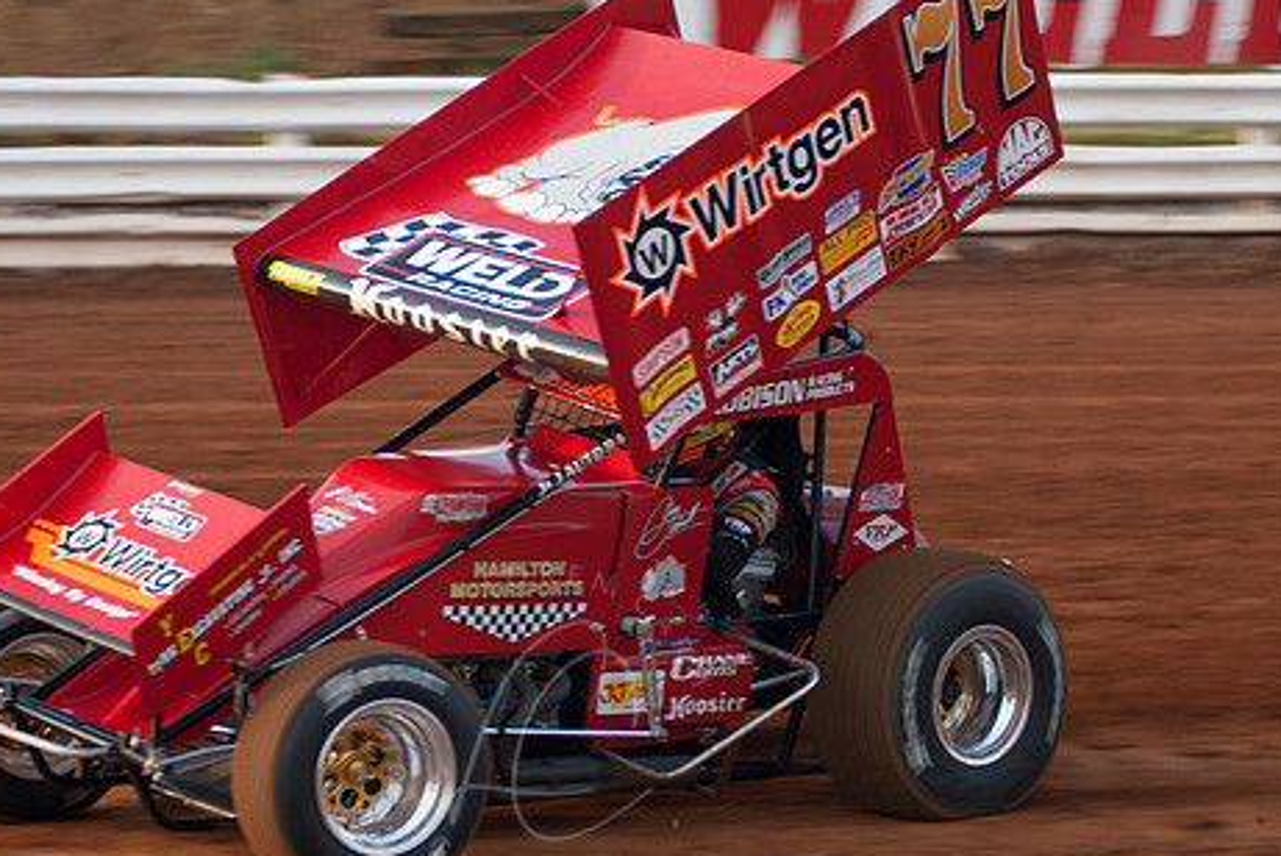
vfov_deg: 9.1
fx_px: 5376
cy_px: 472
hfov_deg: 13.6
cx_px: 547
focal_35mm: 151
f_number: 2.8
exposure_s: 1/500
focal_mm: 80
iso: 250
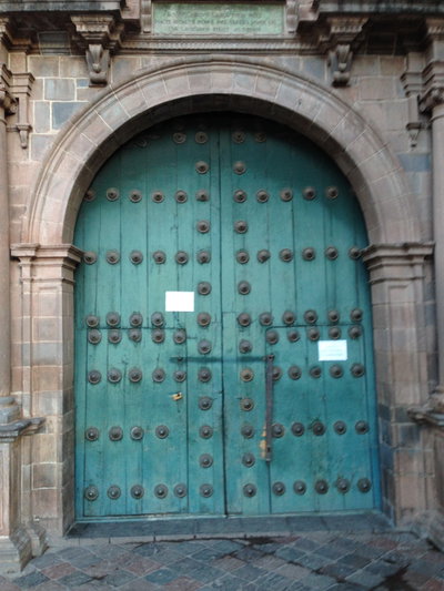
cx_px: 222
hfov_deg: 43.0
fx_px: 564
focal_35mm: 33
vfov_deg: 55.3
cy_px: 296
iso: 80
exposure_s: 1/20
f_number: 2.4
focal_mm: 4.12
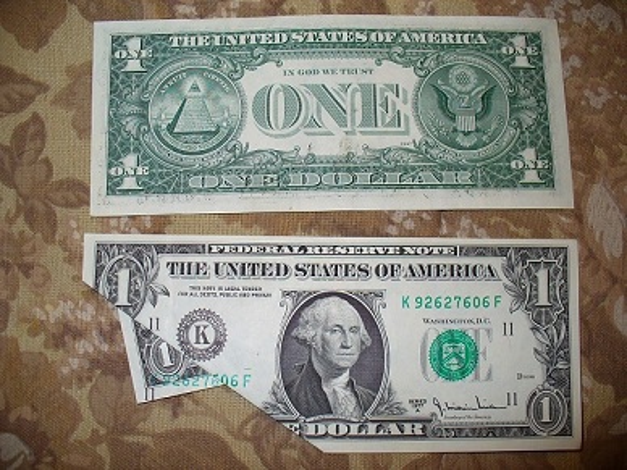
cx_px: 314
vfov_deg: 38.7
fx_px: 670
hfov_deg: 50.1
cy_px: 235
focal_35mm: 37
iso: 64
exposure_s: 1/60
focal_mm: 6.1
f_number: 2.8
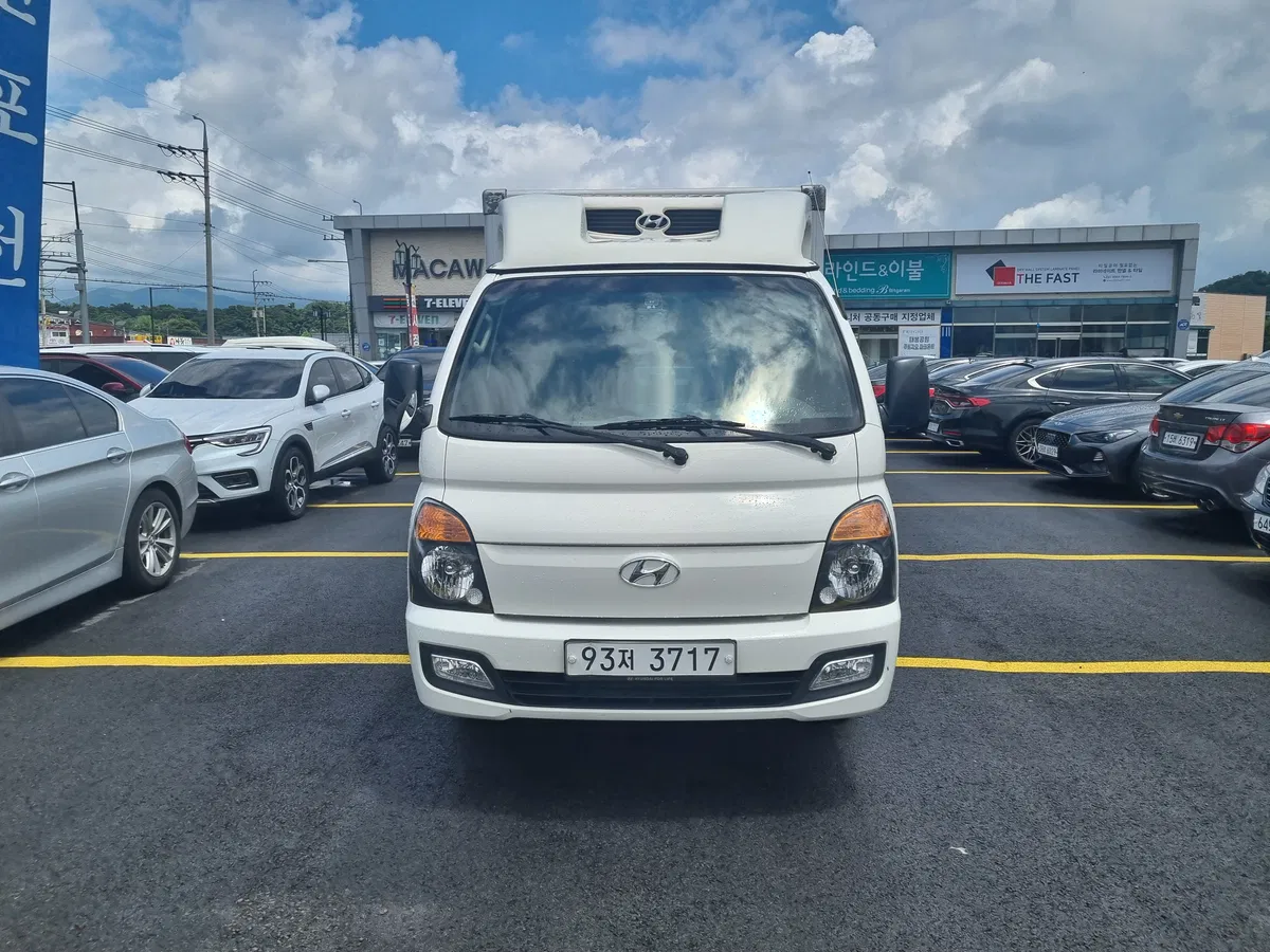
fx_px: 954
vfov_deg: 53.1
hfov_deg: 67.3
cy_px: 476
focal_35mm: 26
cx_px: 635
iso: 50
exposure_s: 1/12352
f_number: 1.8
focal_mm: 5.4
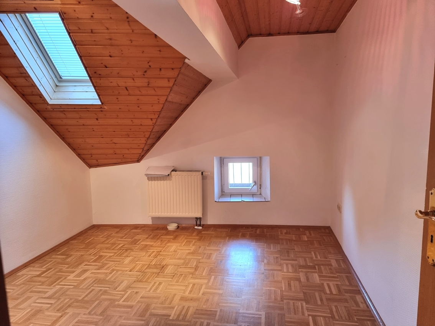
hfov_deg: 71.6
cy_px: 163
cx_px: 218
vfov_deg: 56.8
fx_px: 302
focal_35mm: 24
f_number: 1.8
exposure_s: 1/100
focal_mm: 6.7
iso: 250
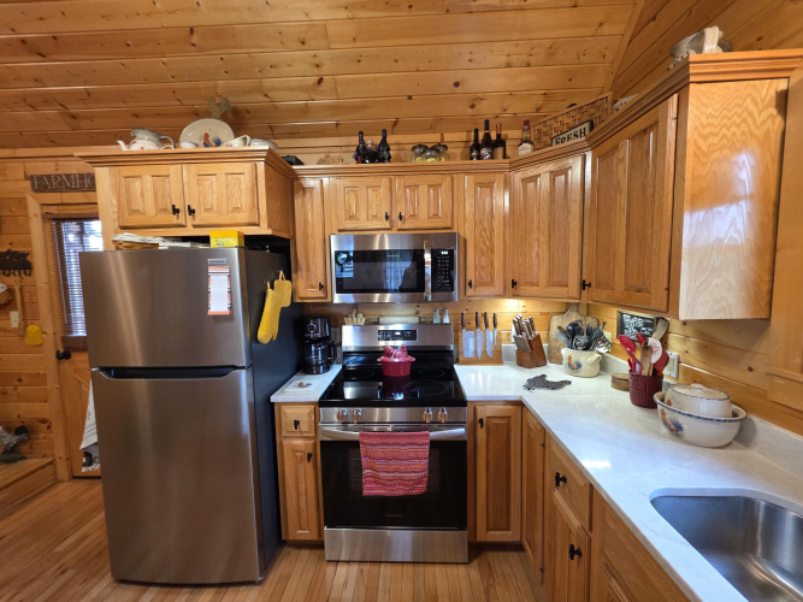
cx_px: 402
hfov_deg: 106.2
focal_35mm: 13
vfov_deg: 89.9
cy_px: 301
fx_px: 302
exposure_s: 1/60
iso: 320
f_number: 1.9
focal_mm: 2.2
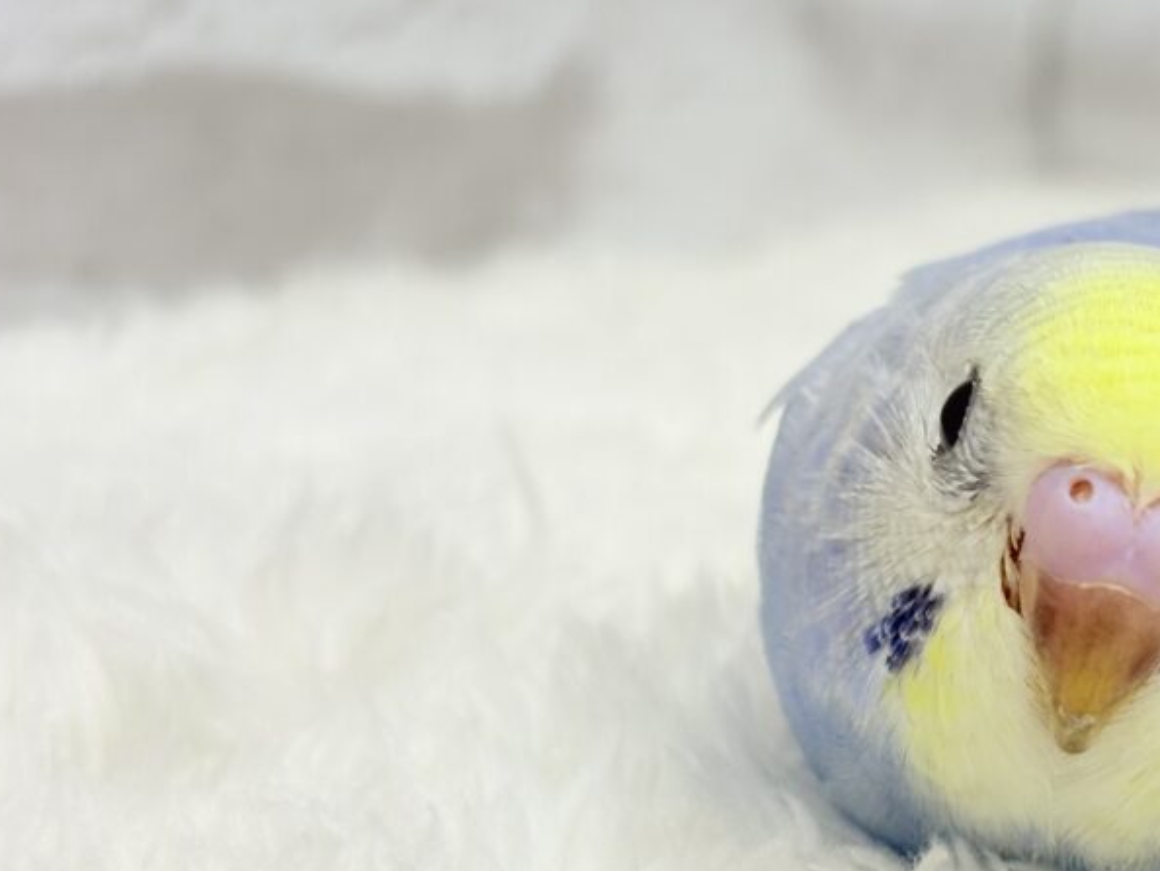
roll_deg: -5.7
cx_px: 1148
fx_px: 3520
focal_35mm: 105
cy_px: 455
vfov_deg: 14.1
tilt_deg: -12.8
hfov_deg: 18.3
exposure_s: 1/50
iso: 25
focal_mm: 5.96
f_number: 1.6
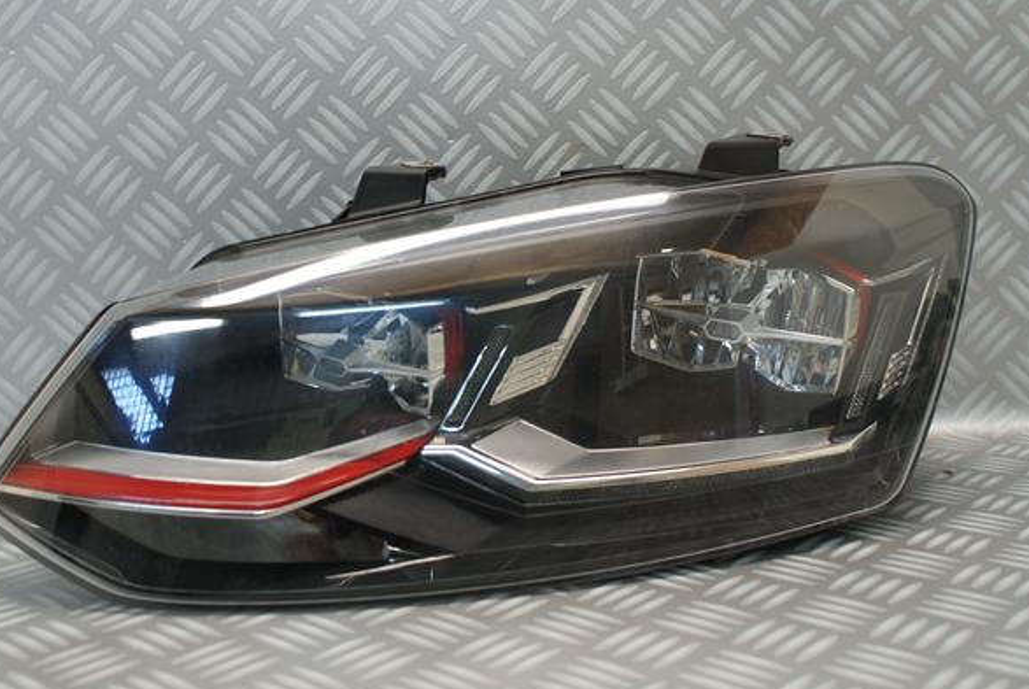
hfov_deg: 44.4
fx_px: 1259
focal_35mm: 44
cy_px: 309
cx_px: 492
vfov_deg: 30.6
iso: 400
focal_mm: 24
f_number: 4.5
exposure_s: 1/20
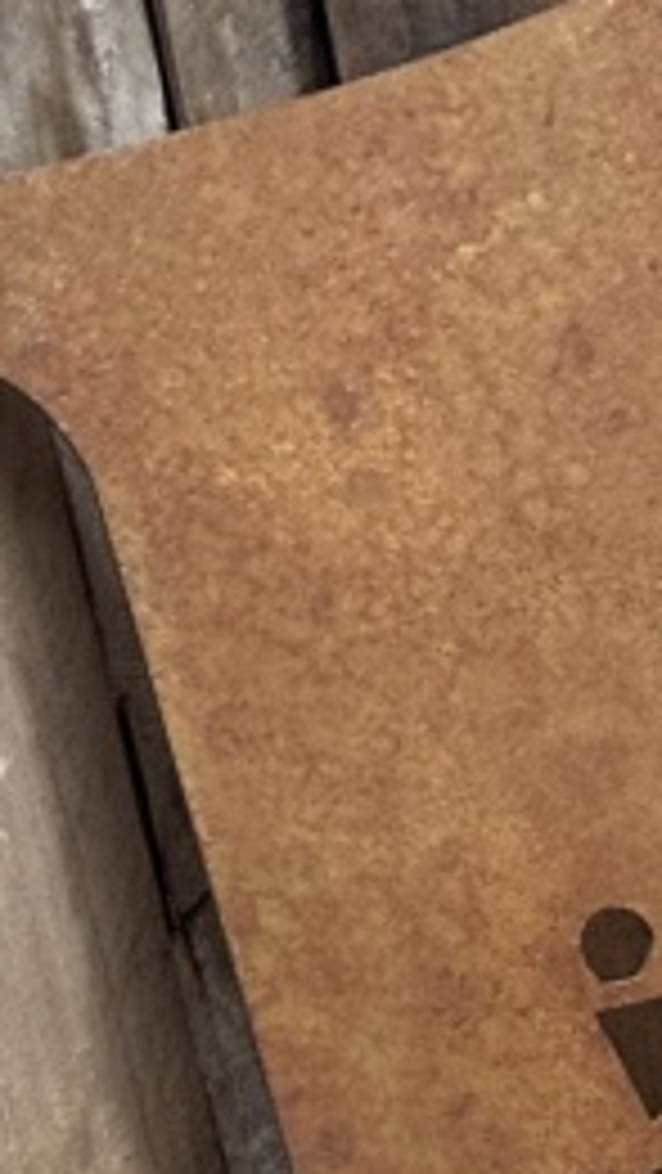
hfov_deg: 7.4
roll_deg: -1.5
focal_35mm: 120
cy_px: 1345
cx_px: 2580
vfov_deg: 17.2
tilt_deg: -25.2
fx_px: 3741
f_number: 1.78
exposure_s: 1/121
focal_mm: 6.86
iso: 200
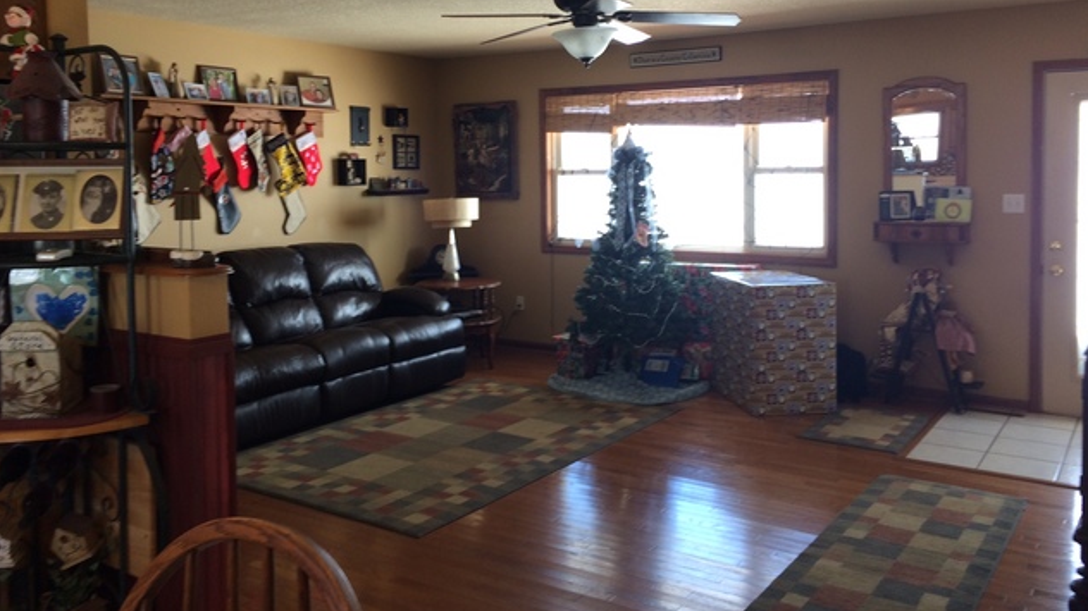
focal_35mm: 32
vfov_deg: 36.3
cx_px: 547
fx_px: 923
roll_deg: +0.0
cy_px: 213
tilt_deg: -2.6
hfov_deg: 61.0
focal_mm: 4.15
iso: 40
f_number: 2.2
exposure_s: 1/40
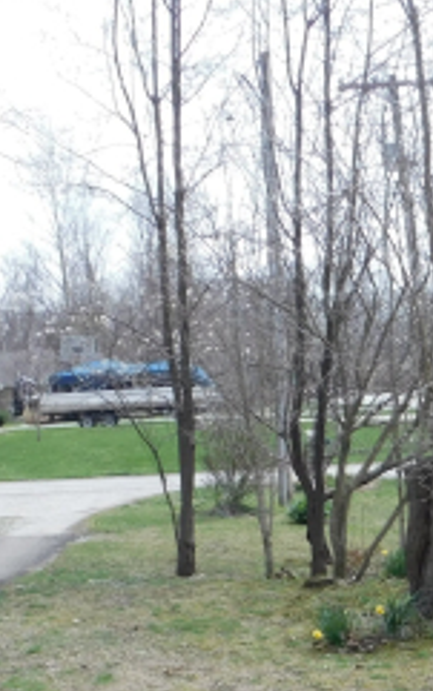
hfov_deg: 14.3
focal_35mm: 88
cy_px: 697
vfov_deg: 22.6
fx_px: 1659
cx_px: 563
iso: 125
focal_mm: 5.3
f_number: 3.2
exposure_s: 1/800
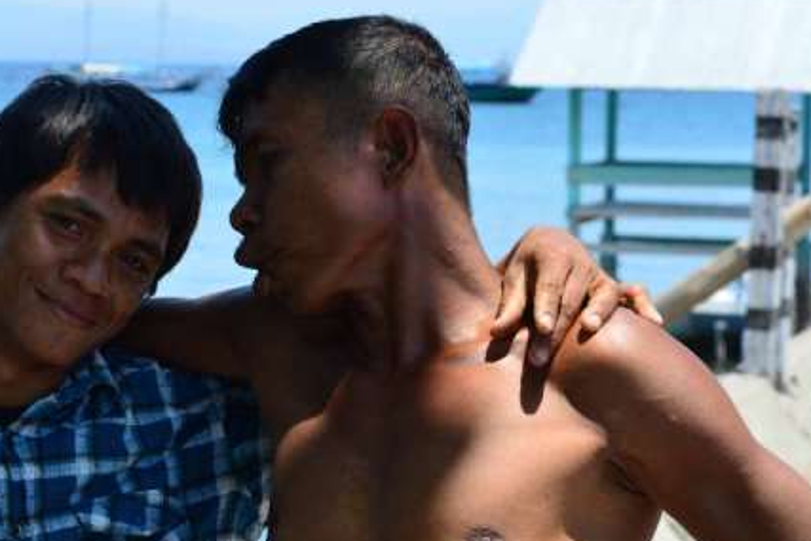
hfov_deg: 15.6
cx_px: 201
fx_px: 2952
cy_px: 241
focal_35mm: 131
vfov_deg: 10.5
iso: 250
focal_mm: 70
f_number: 9
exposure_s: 1/320
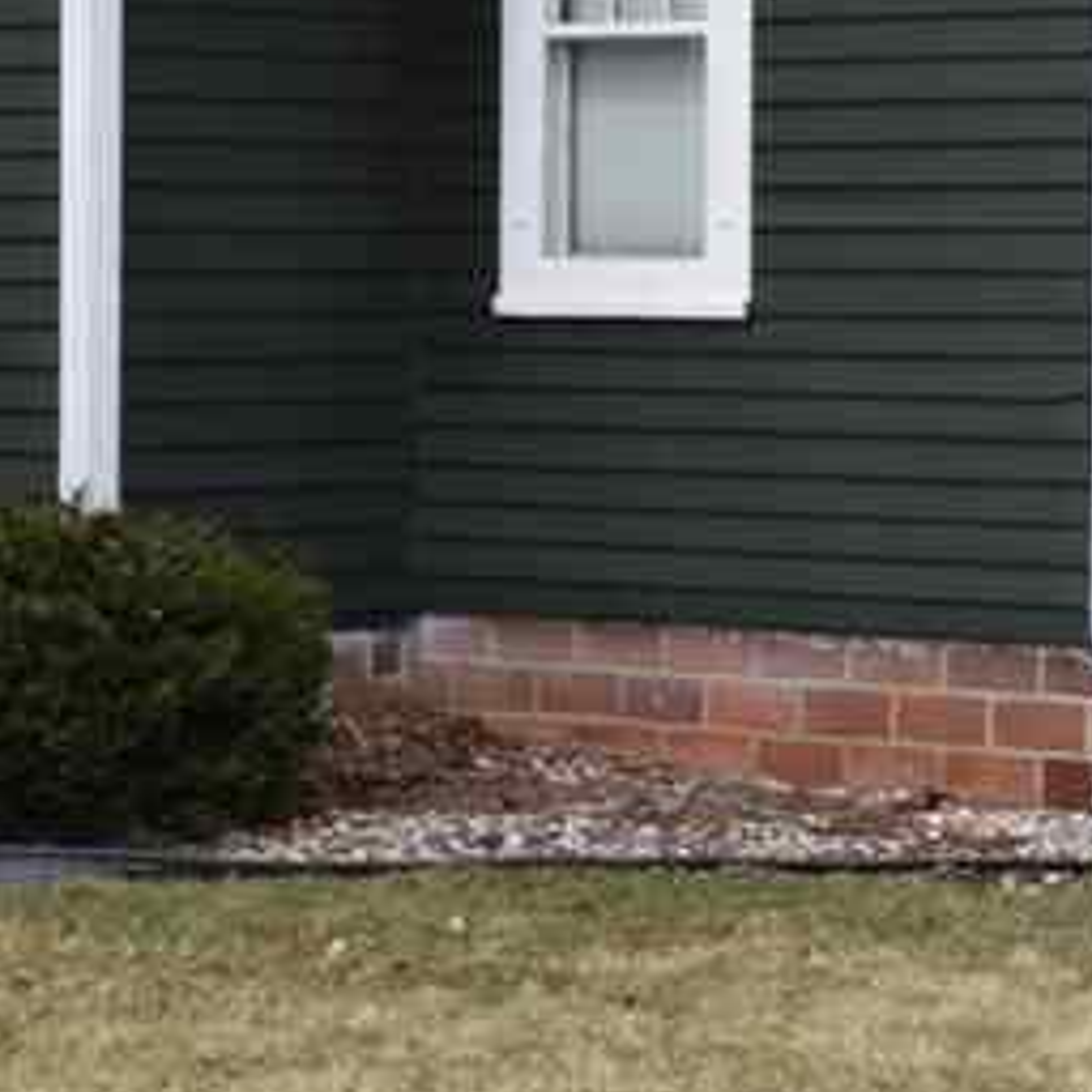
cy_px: 450
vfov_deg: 11.4
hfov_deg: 11.3
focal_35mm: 153
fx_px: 5461
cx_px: 1083
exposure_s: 1/400
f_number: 10
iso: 200
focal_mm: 24
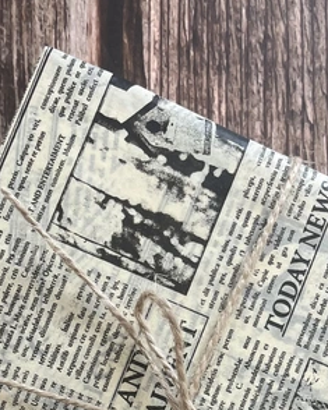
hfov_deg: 20.1
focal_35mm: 76
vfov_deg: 22.1
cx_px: 112
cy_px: 556
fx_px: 923
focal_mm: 5.1
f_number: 1.6
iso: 32
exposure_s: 1/134
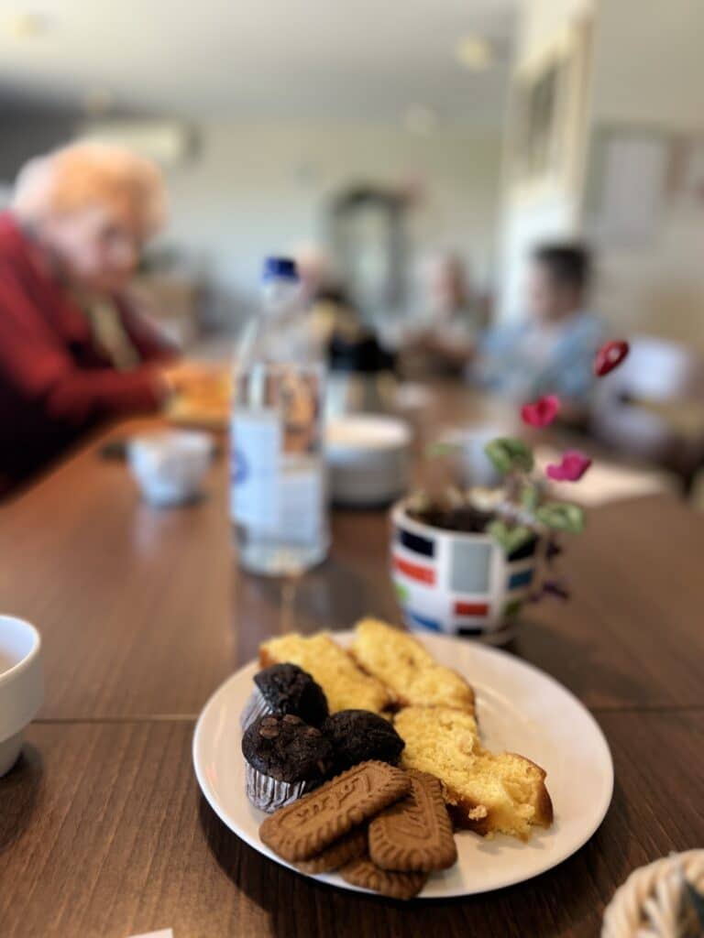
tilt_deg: -15.7
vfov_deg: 67.3
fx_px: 705
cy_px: 469
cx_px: 352
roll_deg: -0.9
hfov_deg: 53.1
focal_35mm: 26
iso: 80
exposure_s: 1/50
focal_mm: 5.7
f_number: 1.5
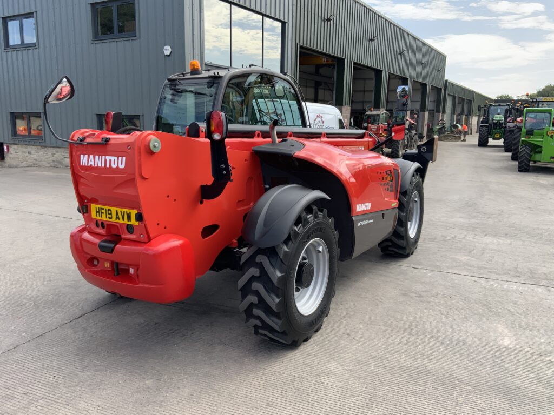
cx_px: 277
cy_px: 208
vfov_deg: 48.2
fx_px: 464
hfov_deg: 61.7
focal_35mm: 29
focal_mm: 3
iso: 16
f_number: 1.8
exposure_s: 1/599
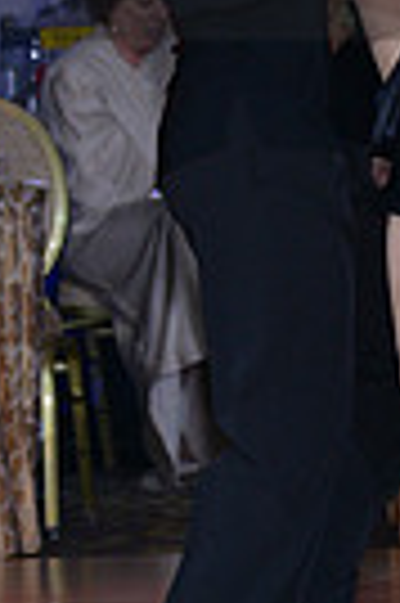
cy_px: -108
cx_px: 371
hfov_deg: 2.6
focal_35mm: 520
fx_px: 8688
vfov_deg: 4.0
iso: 1250
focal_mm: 120
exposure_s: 1/250
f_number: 4.5
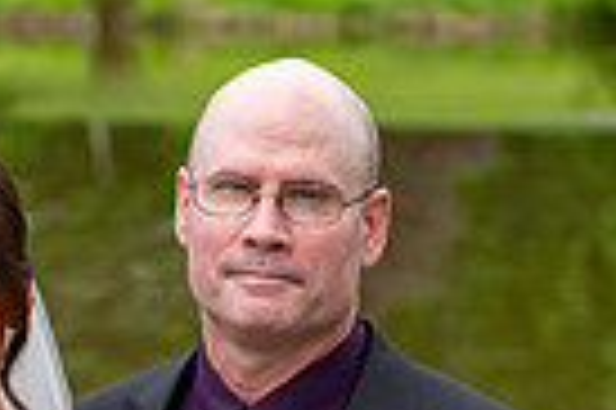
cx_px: 18
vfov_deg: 5.8
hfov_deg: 8.8
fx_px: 3982
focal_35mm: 233
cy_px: 559
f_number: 3.2
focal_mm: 55
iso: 640
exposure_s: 1/3200
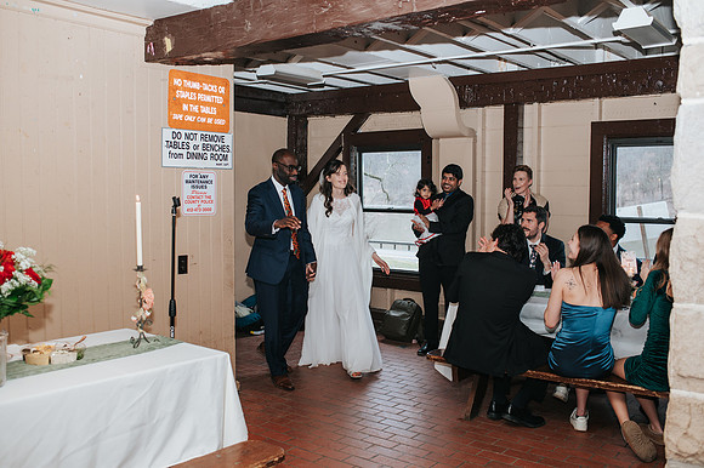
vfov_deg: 37.8
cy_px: 234
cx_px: 352
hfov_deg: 54.5
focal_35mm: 35
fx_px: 684
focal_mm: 35
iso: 1000
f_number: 3.2
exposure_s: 1/200
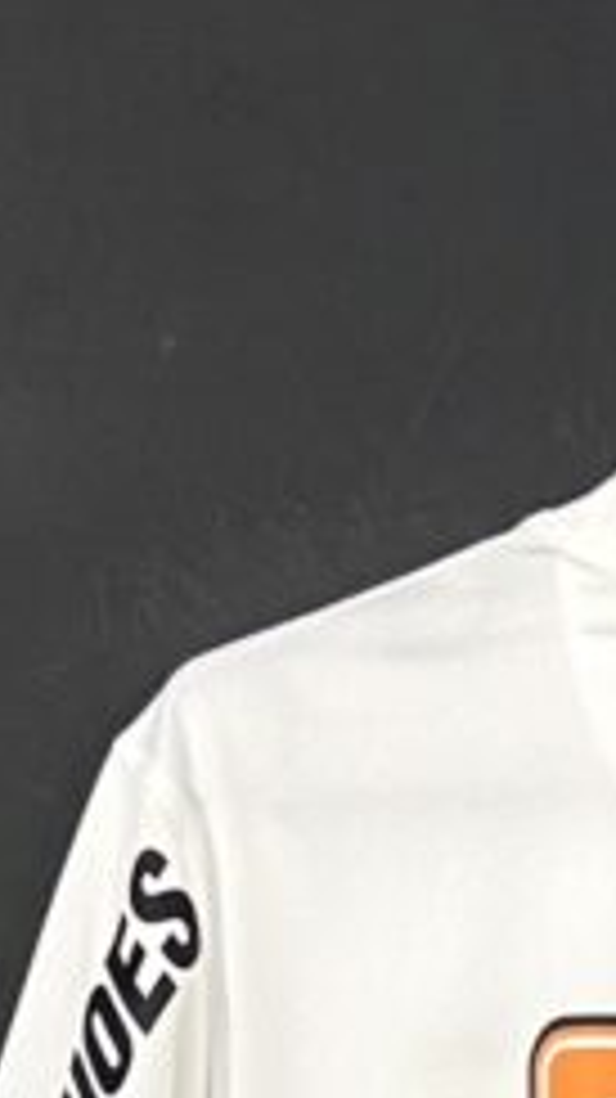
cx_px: 931
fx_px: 3460
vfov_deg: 16.1
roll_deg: +1.1
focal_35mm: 119
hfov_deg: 9.9
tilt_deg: -6.5
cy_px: 1750
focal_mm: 4.25
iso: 80
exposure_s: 1/60
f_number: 1.8
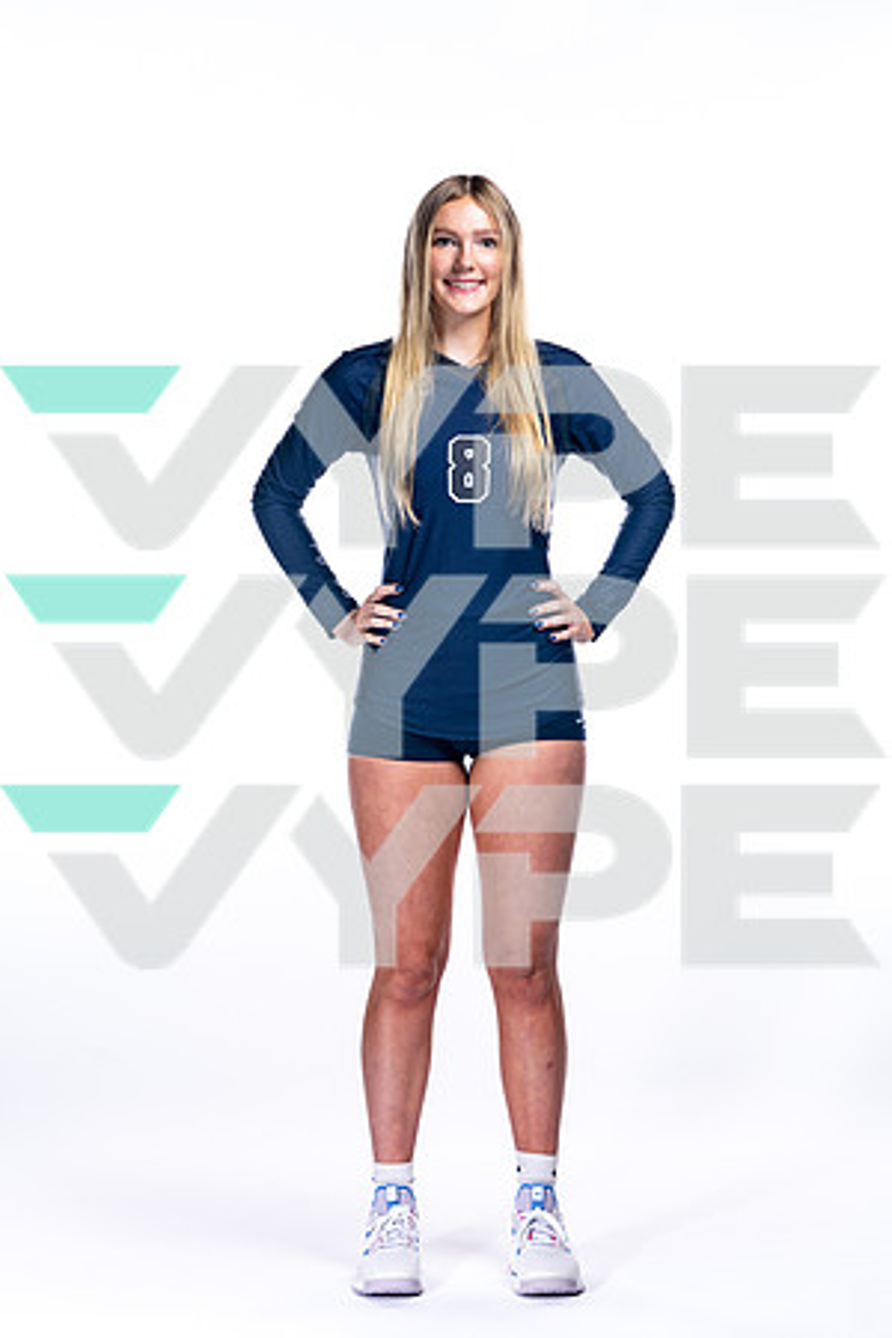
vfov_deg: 19.8
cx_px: 446
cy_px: 669
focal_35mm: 103
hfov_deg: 13.3
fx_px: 3828
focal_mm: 103
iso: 400
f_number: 5.6
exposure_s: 1/250
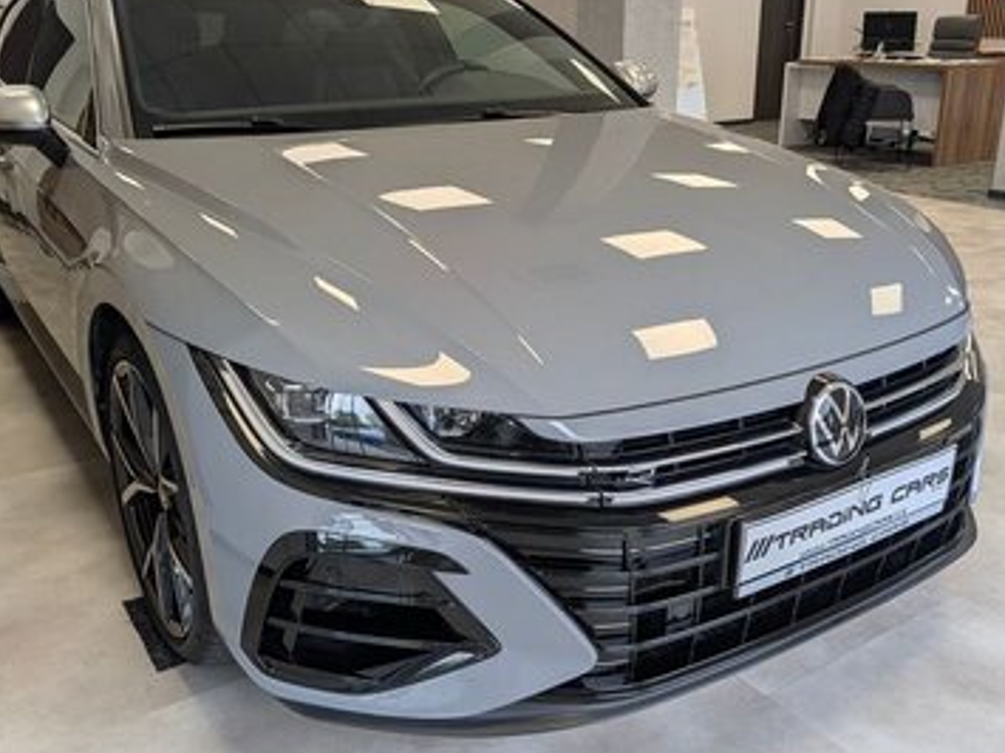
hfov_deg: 55.4
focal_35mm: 33
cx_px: 498
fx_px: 958
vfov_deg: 42.9
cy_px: 345
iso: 25
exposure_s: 1/277
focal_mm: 6.9
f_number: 1.68
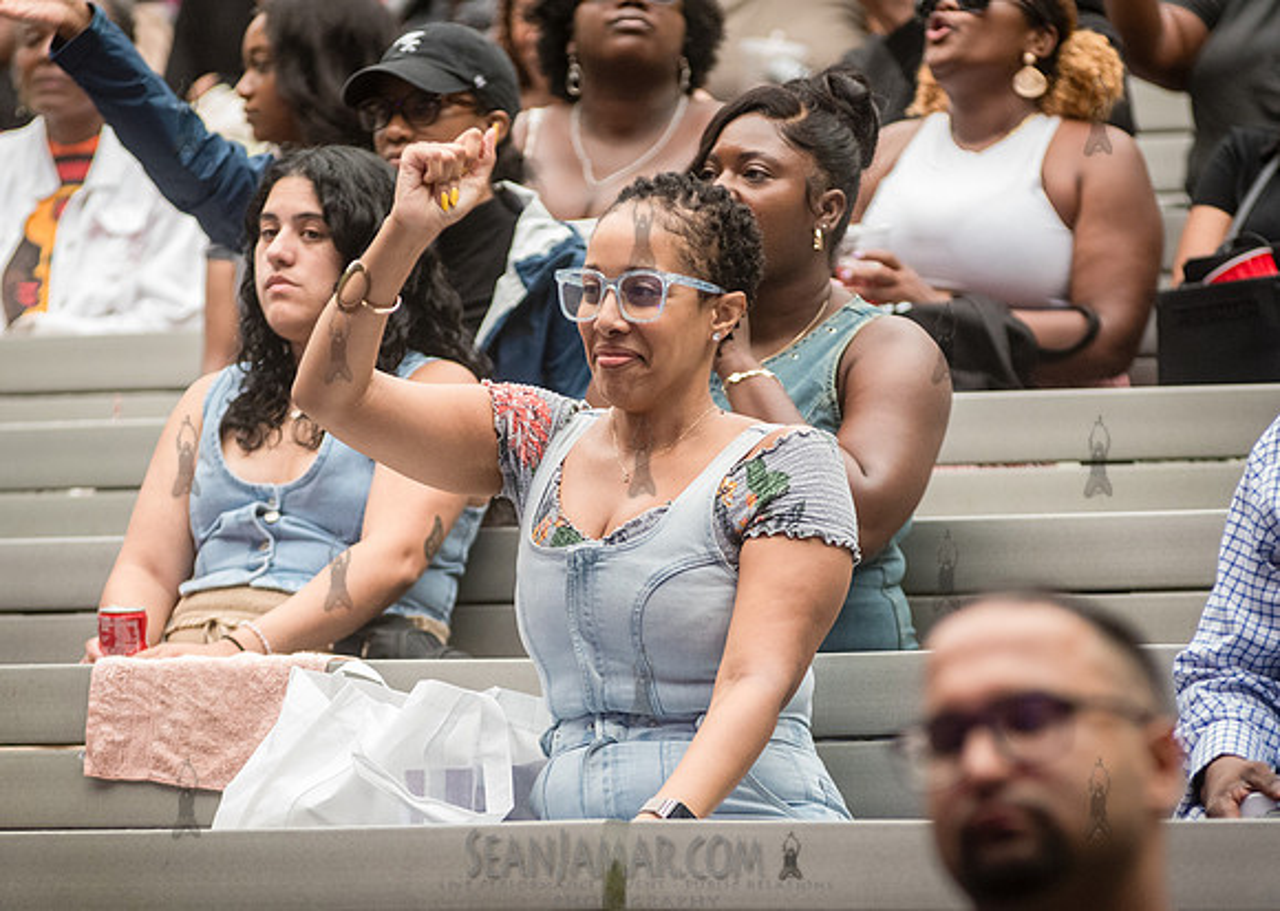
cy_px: 557
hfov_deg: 7.8
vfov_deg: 5.5
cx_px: 656
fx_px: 9443
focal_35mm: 260
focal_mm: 200
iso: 3200
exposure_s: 1/400
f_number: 4
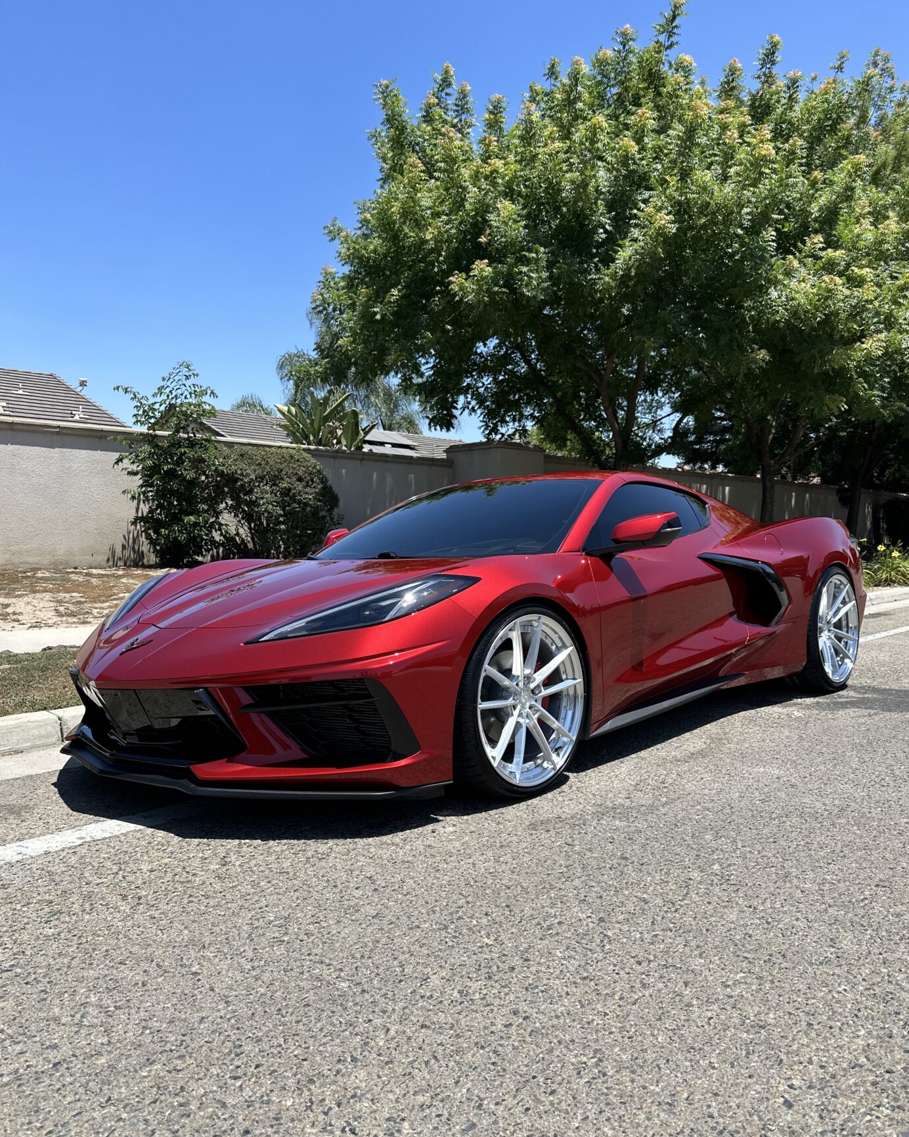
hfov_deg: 54.9
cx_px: 468
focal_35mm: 26
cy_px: 583
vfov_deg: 66.0
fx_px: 874
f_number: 1.78
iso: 80
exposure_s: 1/3155
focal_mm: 6.86
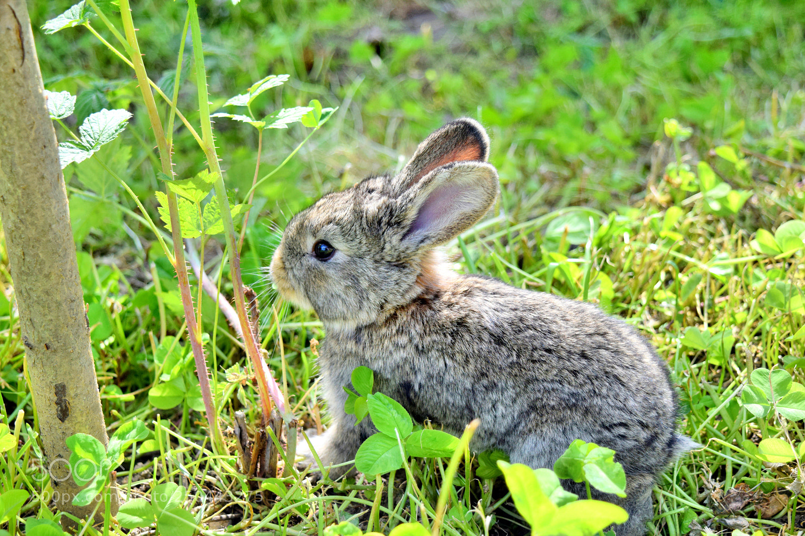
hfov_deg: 33.4
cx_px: 402
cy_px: 268
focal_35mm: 60
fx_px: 1341
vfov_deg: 22.6
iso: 500
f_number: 5
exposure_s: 1/1000
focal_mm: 40
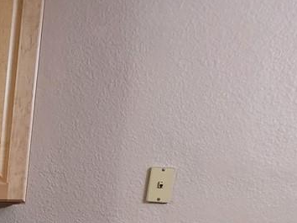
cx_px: -304
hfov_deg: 15.2
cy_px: 366
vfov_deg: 13.2
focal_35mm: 104
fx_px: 892
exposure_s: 1/30
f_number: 1.8
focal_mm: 6.4
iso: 640
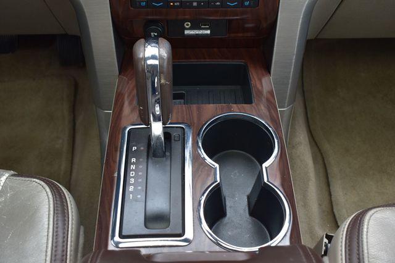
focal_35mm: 45
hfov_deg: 43.6
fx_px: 493
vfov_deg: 29.8
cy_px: 132
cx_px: 198
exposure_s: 1/40
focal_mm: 30
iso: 400
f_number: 7.1
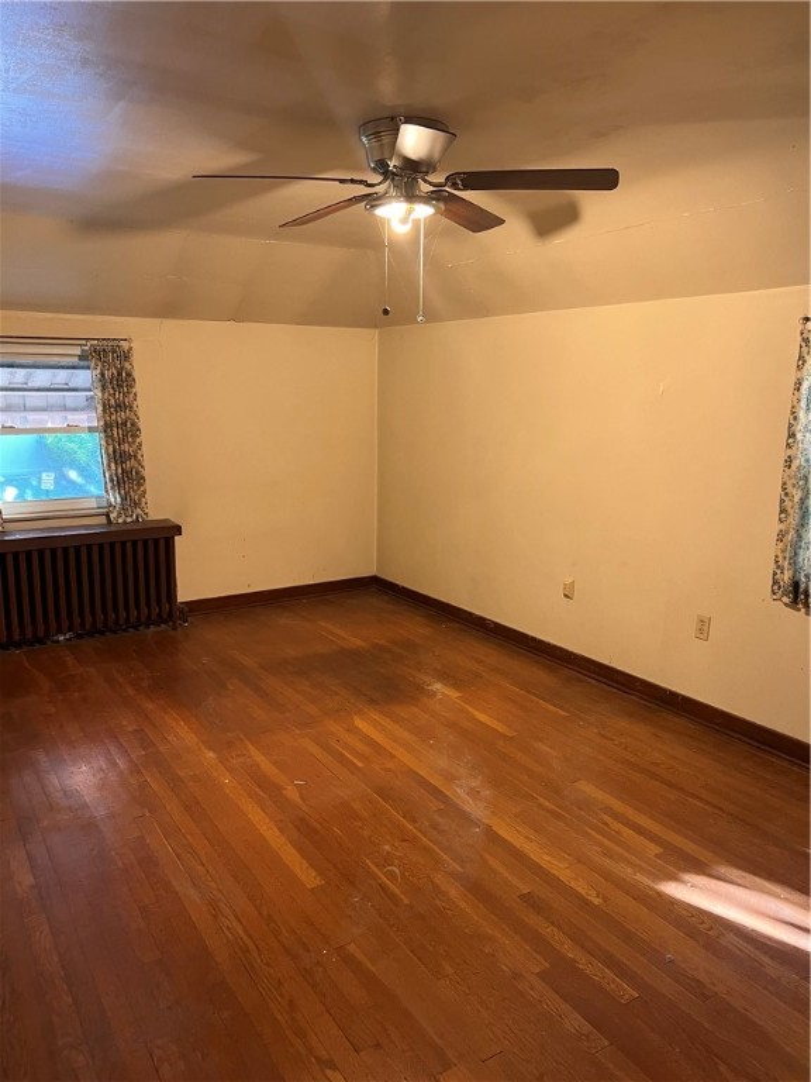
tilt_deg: -10.9
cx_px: 406
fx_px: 812
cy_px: 541
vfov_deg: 67.3
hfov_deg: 53.1
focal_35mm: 26
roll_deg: +1.5
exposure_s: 1/60
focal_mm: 5.7
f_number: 1.5
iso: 250
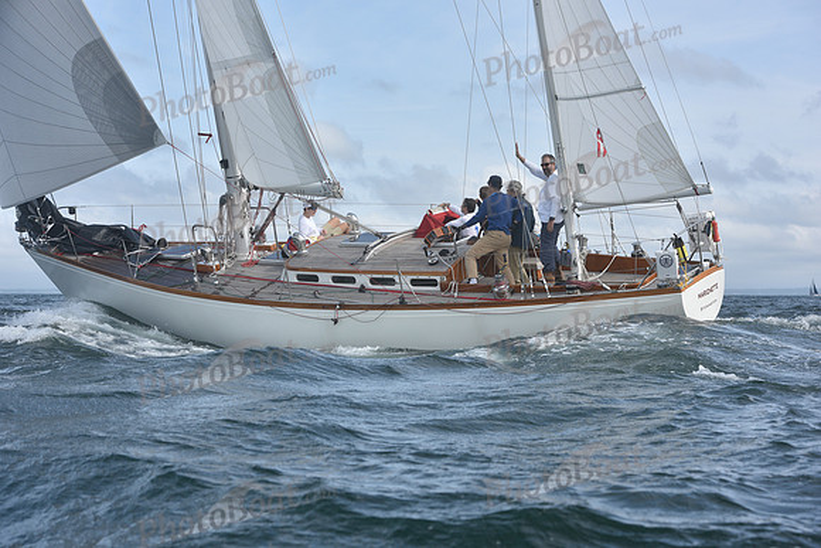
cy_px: 274
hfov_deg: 28.8
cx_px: 410
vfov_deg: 19.5
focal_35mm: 70
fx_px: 1597
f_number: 8
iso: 200
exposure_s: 1/800
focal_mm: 70
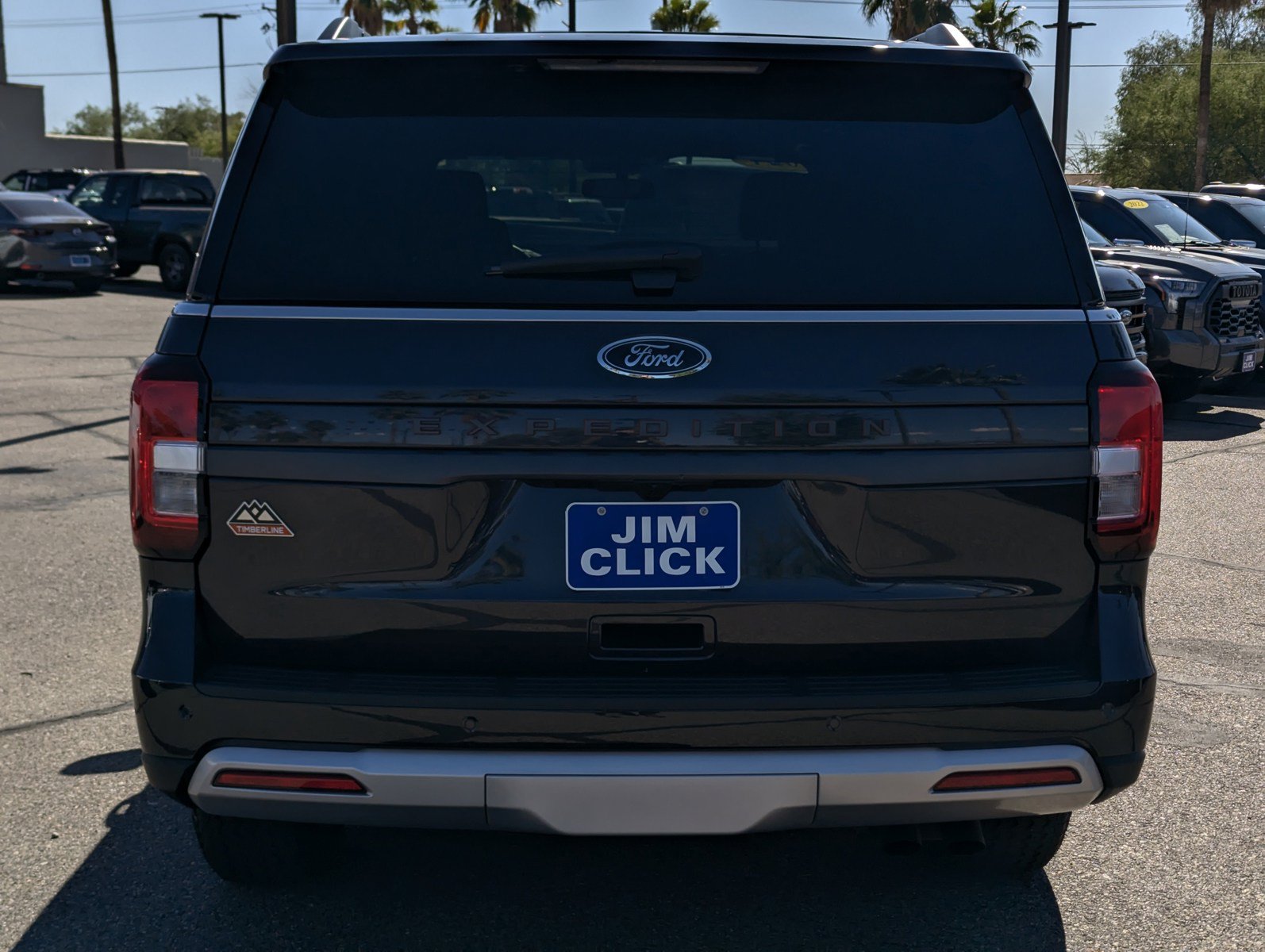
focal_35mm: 48
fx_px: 1756
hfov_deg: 39.6
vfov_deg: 30.3
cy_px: 476
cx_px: 632
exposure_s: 1/4739
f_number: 1.85
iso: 47
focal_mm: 6.81
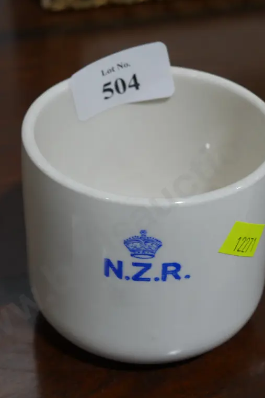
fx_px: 773
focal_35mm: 70
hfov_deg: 19.4
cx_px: 167
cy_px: 200
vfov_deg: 28.8
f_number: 5.3
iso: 320
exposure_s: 1/60
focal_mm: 25
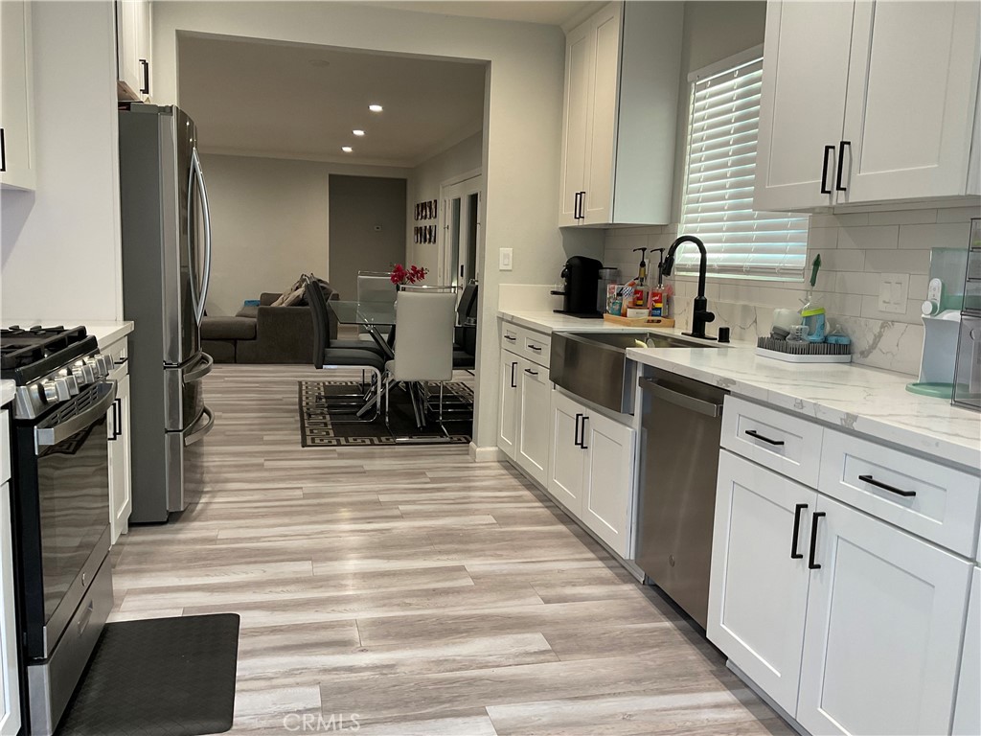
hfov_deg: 61.7
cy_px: 368
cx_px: 490
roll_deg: -2.5
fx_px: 822
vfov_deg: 48.2
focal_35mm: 29
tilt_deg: -8.5
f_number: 1.8
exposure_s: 1/60
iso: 64
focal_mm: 3
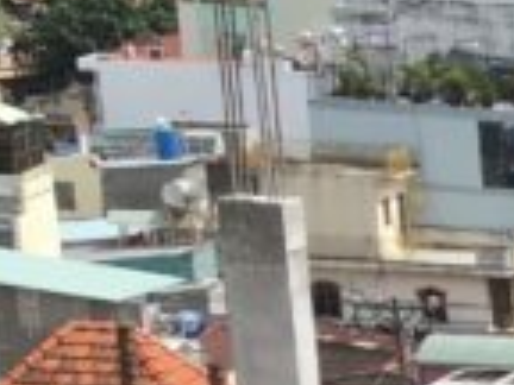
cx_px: 1763
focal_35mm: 206
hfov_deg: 7.7
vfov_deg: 6.6
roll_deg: -3.8
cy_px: 1137
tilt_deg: -21.1
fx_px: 3059
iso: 25
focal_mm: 4.15
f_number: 2.2
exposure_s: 1/1508
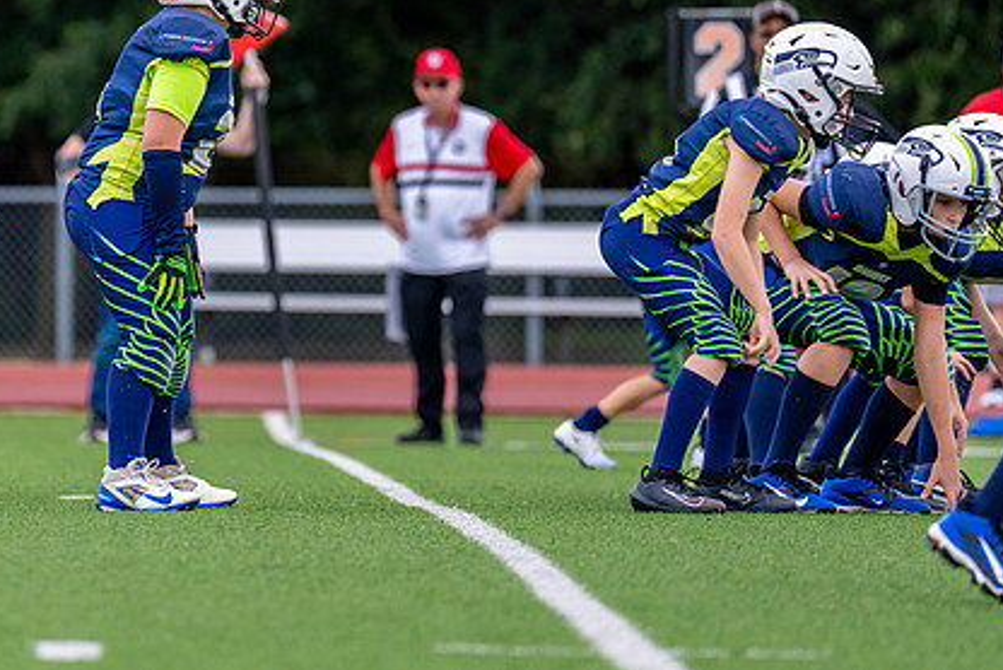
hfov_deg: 4.9
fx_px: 11821
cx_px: 168
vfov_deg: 3.2
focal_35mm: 424
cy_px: 178
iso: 400
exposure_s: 1/2500
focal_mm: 200
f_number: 2.8
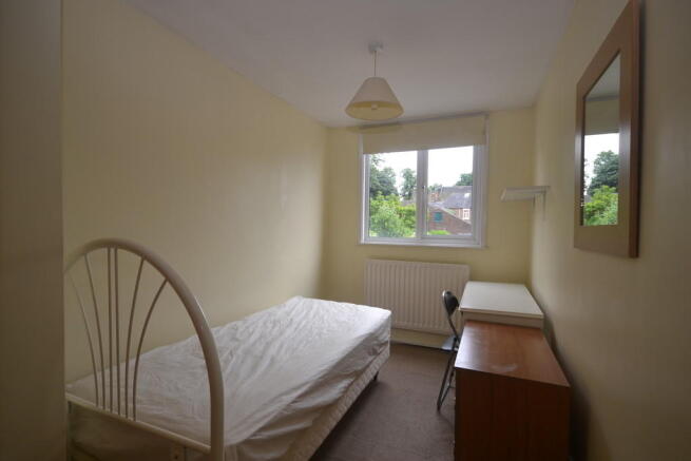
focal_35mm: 17
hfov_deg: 92.4
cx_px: 346
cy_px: 230
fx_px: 331
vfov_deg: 69.7
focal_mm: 11.5
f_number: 5.6
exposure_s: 1/125
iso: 220
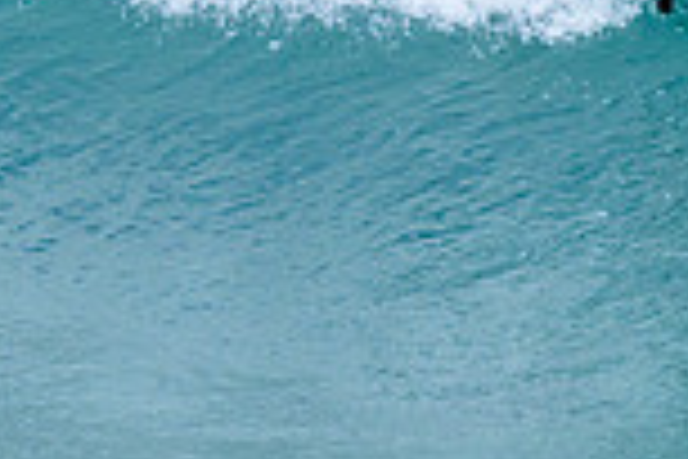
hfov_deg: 0.5
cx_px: 717
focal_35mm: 4158
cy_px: -285
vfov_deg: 0.3
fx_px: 79458
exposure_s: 1/2000
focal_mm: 800
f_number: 6.3
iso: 500
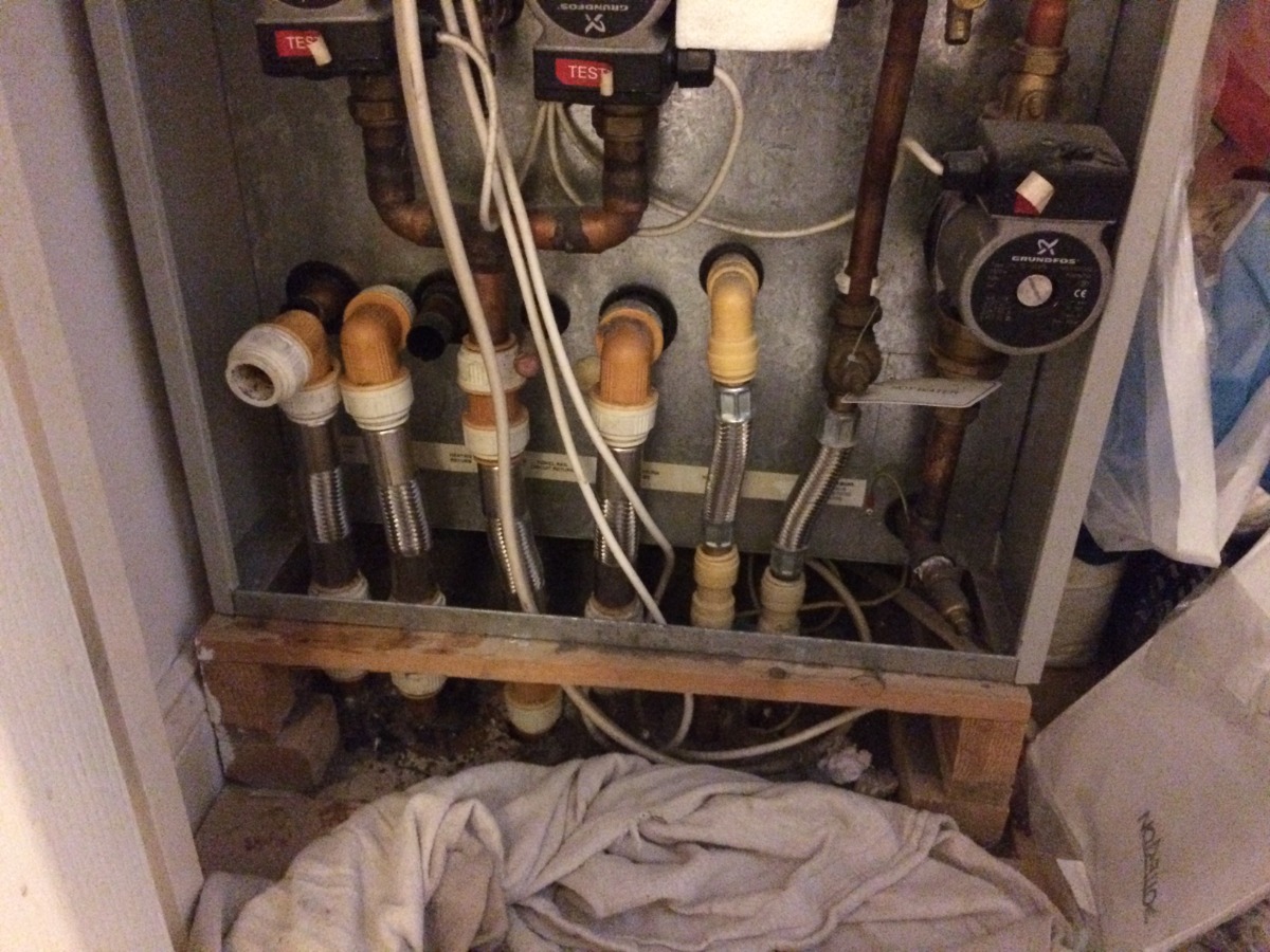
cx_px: 635
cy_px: 476
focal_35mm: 29
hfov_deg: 61.7
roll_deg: -1.8
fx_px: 1064
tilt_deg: -31.0
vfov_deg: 48.2
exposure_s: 1/17
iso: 1600
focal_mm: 4.15
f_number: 2.2
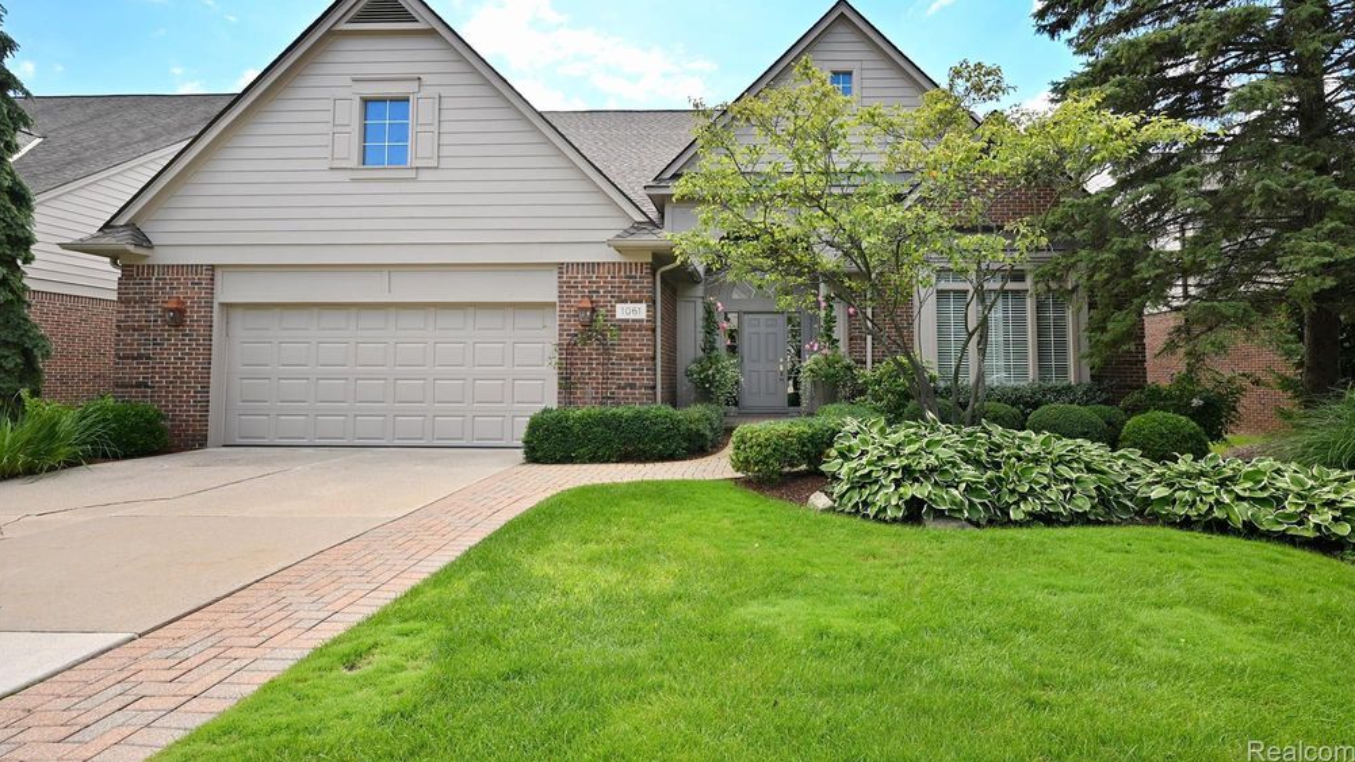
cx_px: 688
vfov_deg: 69.9
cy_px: 309
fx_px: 539
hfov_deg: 103.0
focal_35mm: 15
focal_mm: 14
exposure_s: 1/200
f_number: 7.1
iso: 100
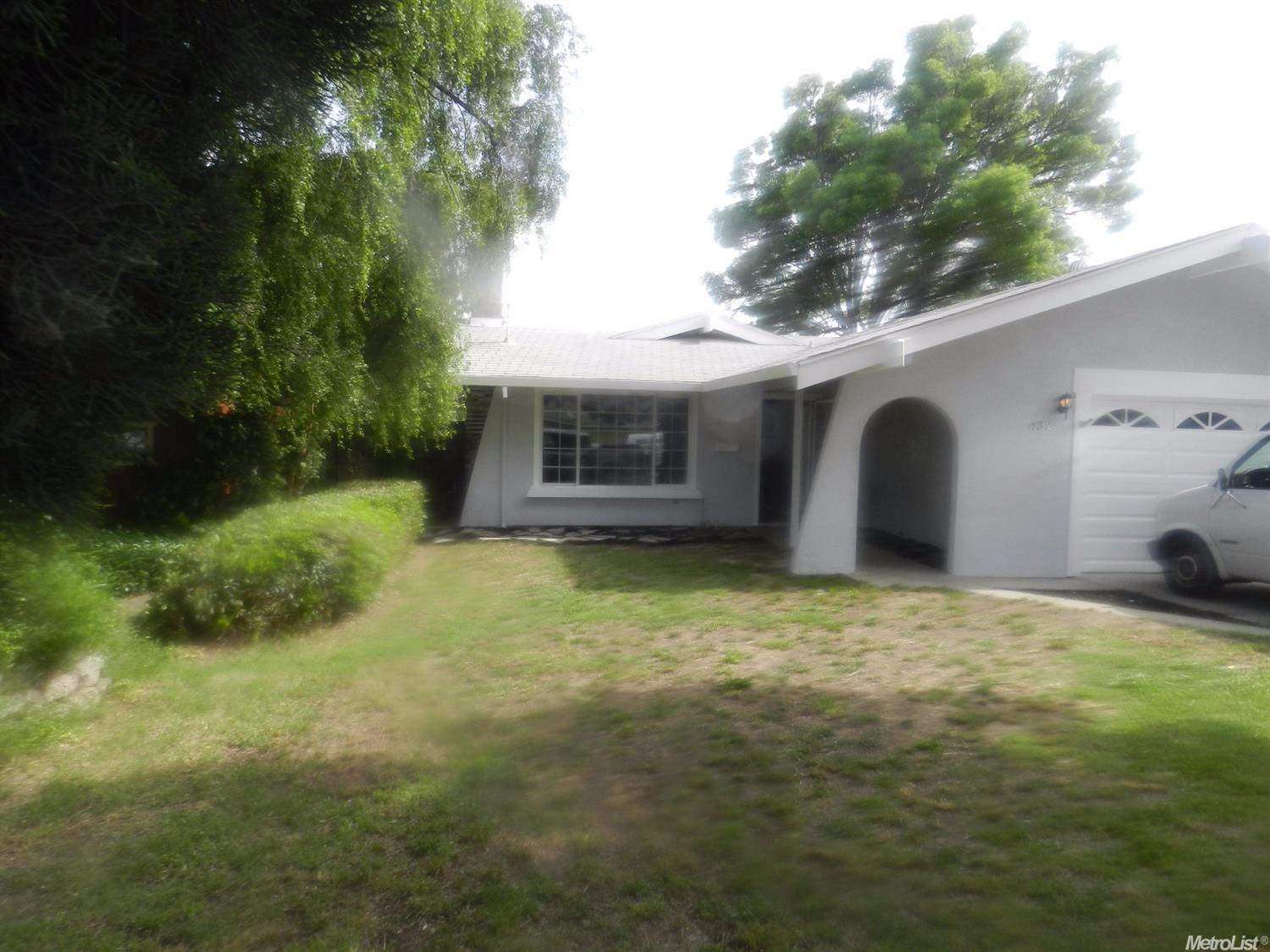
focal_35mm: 23
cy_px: 476
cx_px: 635
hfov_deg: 73.9
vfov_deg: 58.9
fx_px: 844
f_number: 3.4
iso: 160
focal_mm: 4
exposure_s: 1/400
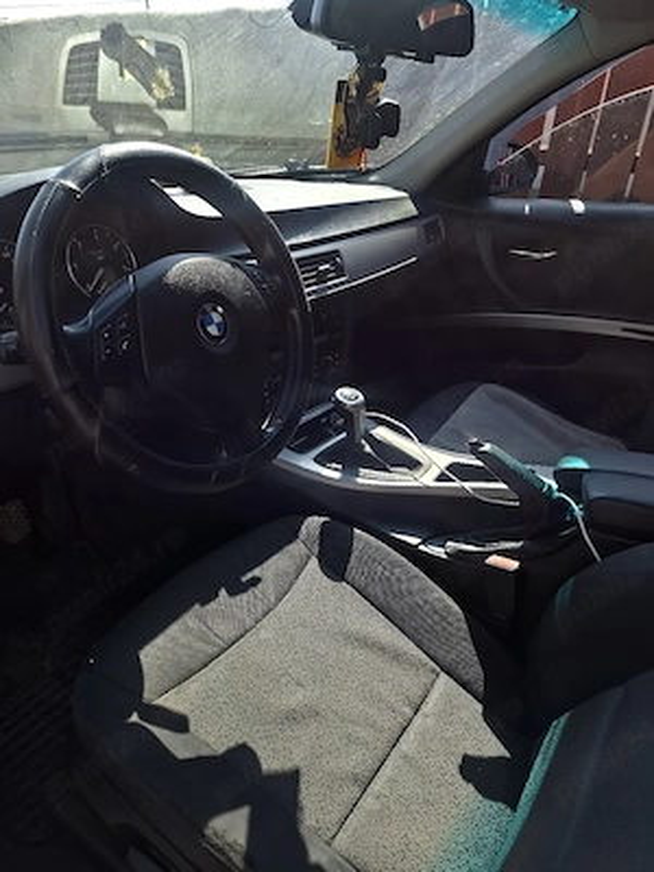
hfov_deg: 58.9
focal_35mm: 23
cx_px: 327
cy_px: 436
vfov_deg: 73.9
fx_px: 579
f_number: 1.8
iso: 50
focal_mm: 5.54
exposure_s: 1/357
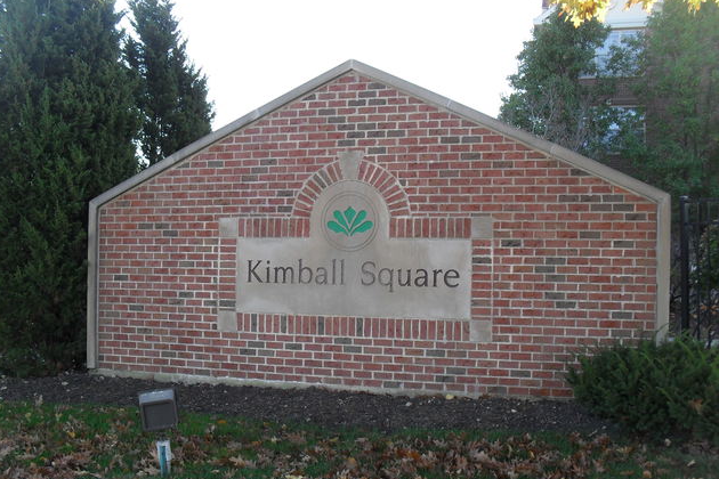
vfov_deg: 35.9
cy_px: 259
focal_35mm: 37
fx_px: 739
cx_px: 355
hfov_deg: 51.9
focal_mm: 6.3
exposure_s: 1/180
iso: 100
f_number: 3.2
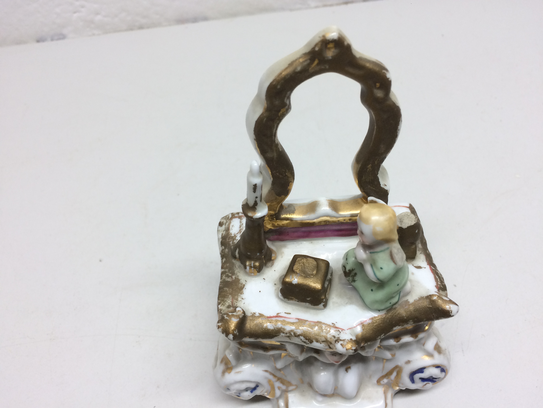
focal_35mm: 29
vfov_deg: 48.2
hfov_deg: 61.7
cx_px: 272
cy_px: 204
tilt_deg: -53.0
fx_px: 455
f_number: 2.2
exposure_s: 1/33
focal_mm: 4.15
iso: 40
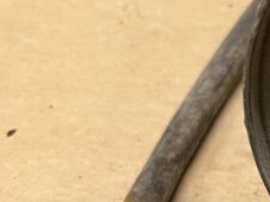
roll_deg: -7.5
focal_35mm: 117
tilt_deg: -44.9
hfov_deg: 14.4
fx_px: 913
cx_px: 513
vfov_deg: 12.5
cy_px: 203
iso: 80
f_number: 1.5
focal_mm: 5.7
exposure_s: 1/50
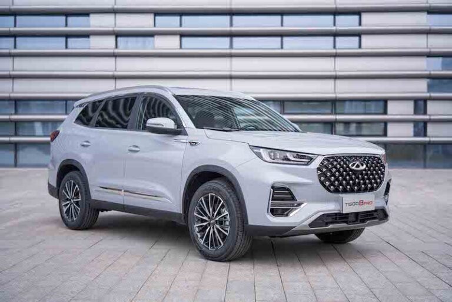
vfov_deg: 27.0
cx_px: 226
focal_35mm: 50
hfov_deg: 39.6
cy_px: 151
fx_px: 628
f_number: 1.8
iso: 100
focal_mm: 50
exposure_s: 1/1250
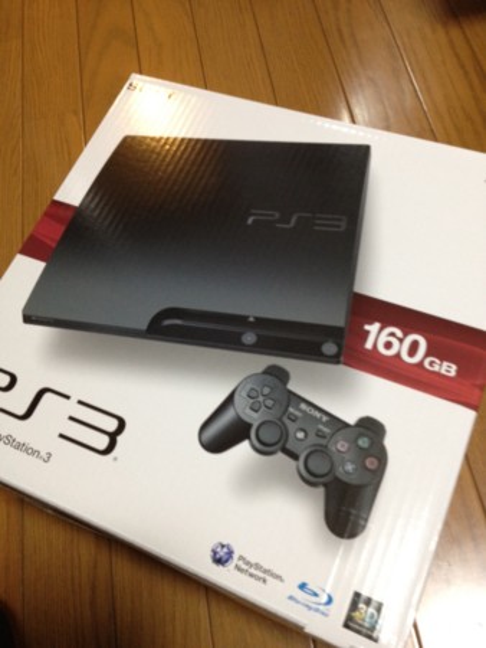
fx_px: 655
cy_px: 324
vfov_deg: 52.6
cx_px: 243
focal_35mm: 35
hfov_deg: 40.7
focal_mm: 4.28
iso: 250
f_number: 2.4
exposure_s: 1/20
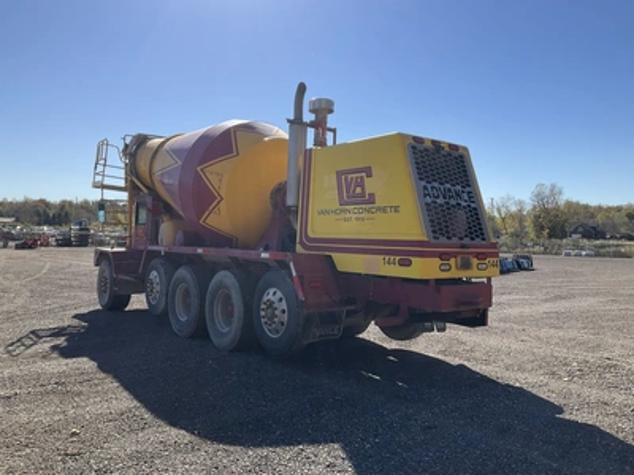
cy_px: 238
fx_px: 531
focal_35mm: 29
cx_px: 317
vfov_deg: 48.2
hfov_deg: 61.7
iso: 25
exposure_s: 1/2058
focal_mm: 3
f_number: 1.8
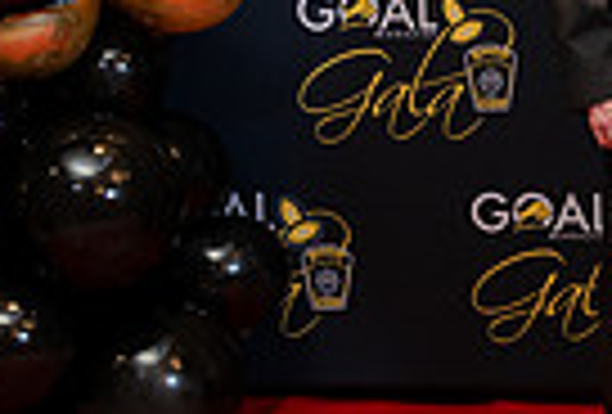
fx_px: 2186
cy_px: -171
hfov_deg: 15.3
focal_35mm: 128
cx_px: 767
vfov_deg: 10.5
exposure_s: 1/160
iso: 1000
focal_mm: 28
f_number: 2.8
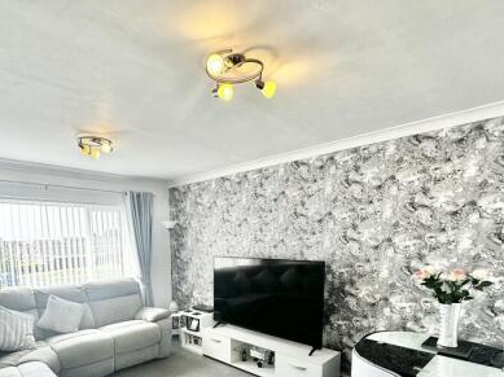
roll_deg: +0.5
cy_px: 277
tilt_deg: -7.2
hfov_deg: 78.4
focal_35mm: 21
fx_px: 305
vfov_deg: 60.4
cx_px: 209
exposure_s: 1/168
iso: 40
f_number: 2.2
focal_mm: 2.22
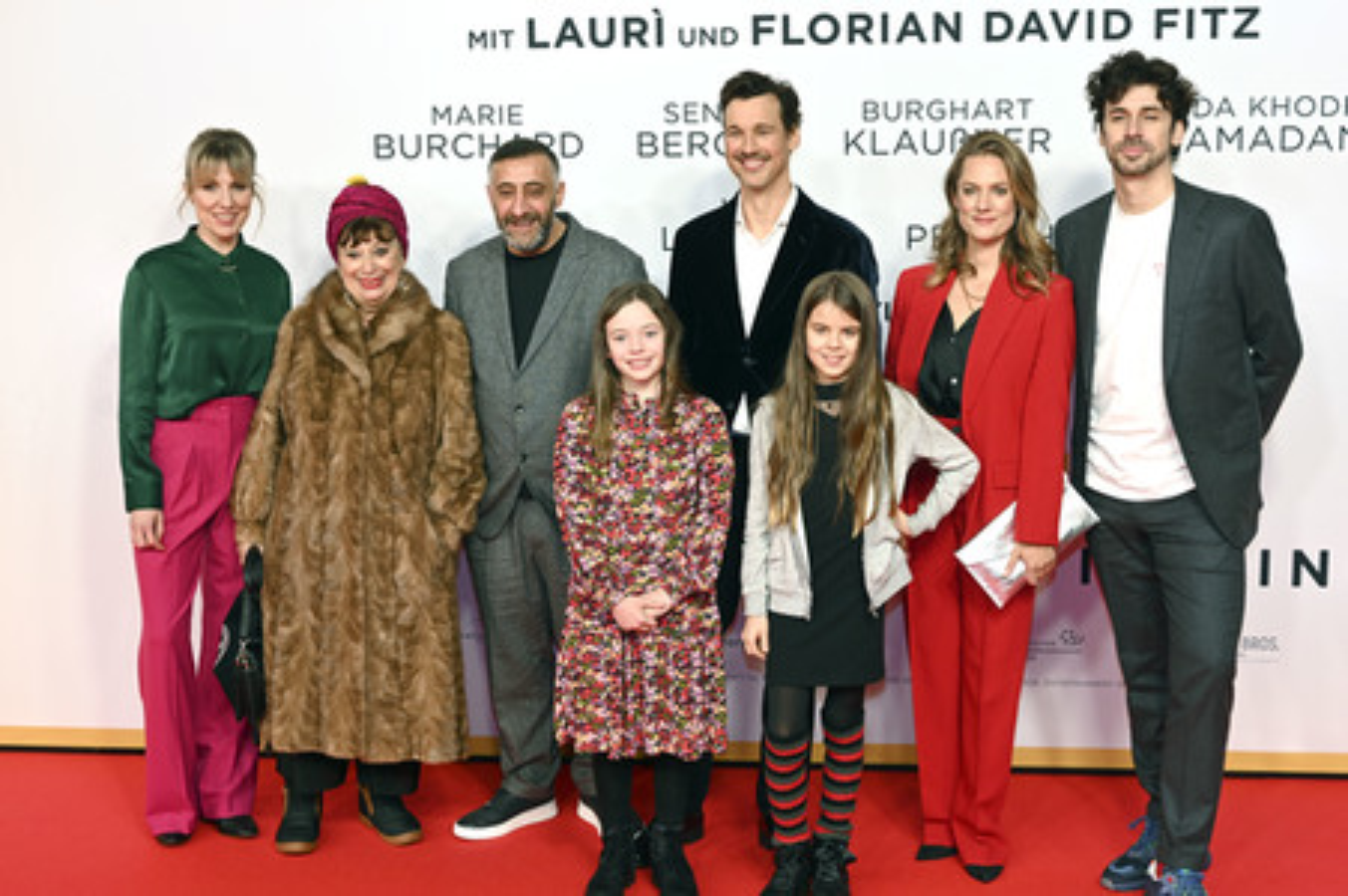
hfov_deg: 36.9
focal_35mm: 54
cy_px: 448
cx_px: 674
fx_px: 2020
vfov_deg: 25.0
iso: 640
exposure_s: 1/125
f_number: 5
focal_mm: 54
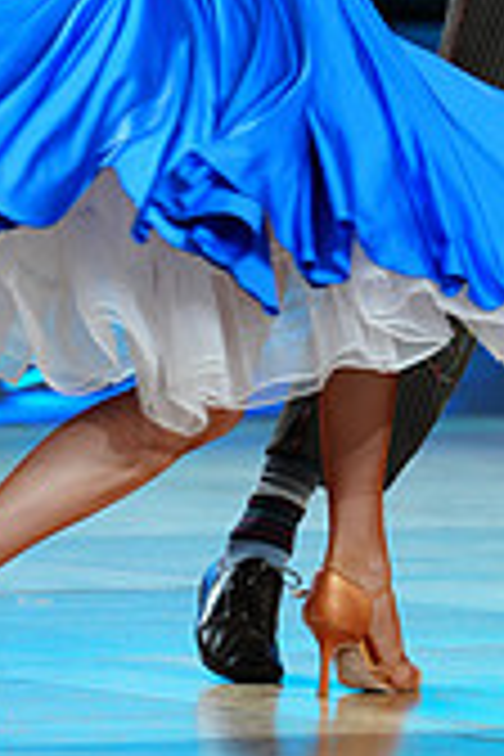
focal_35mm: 613
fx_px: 12872
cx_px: 529
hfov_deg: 2.2
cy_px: -328
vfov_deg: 3.4
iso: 320
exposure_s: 1/400
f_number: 2.8
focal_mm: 178
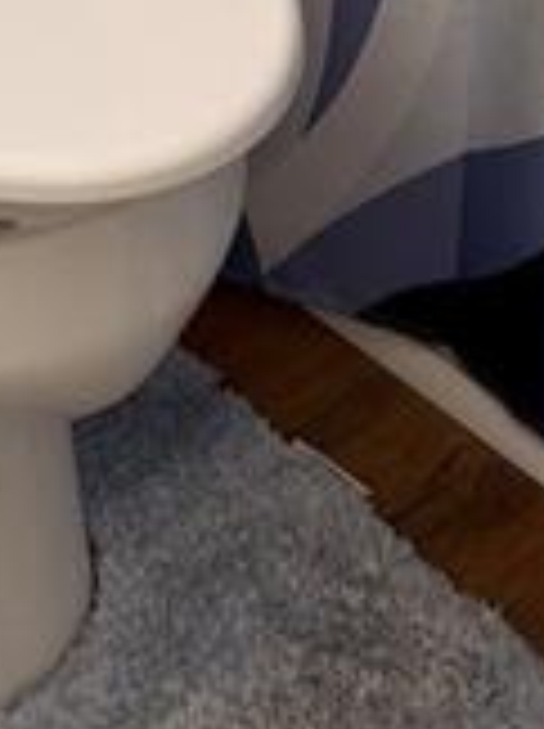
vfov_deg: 9.5
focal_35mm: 160
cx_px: -447
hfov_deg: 8.9
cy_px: -1508
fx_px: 3361
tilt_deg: -14.3
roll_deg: +0.6
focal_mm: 6.93
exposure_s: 1/60
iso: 250
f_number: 1.8
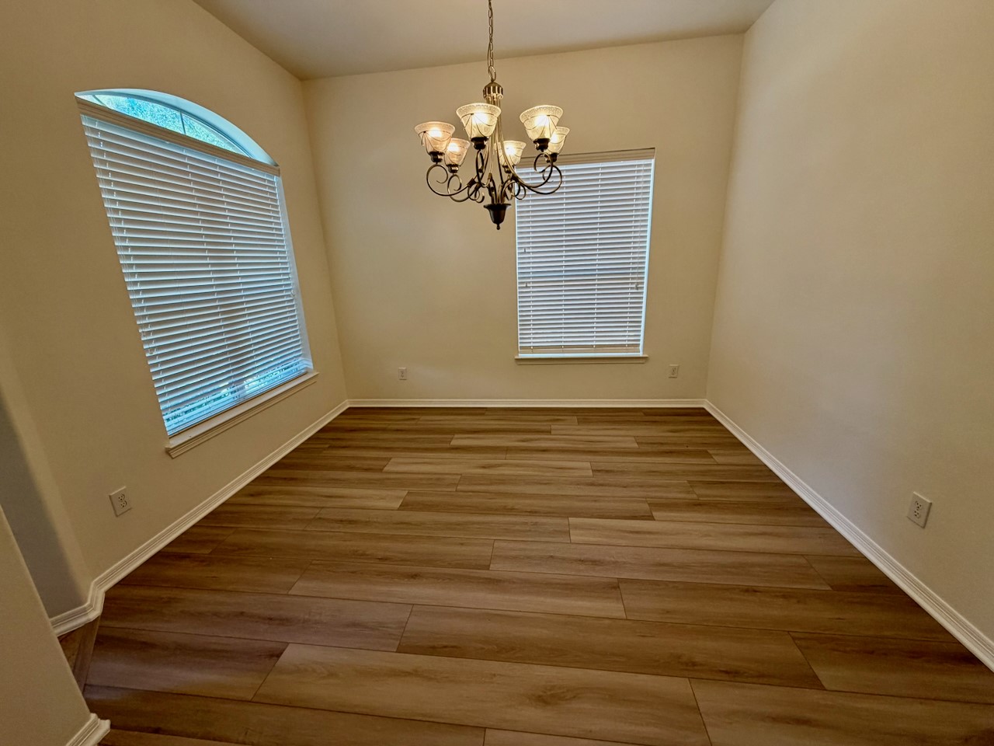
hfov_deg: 102.1
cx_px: 497
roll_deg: +1.8
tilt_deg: -15.8
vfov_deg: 85.7
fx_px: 402
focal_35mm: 14
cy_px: 373
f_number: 2.2
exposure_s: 1/120
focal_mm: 2.22
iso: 125
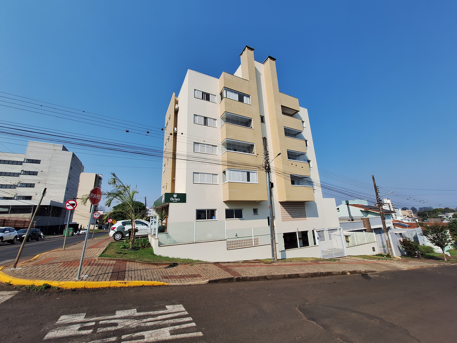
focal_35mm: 13
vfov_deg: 89.9
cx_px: 228
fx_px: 172
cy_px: 172
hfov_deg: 106.2
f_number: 2.2
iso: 40
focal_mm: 1.74
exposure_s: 1/1597
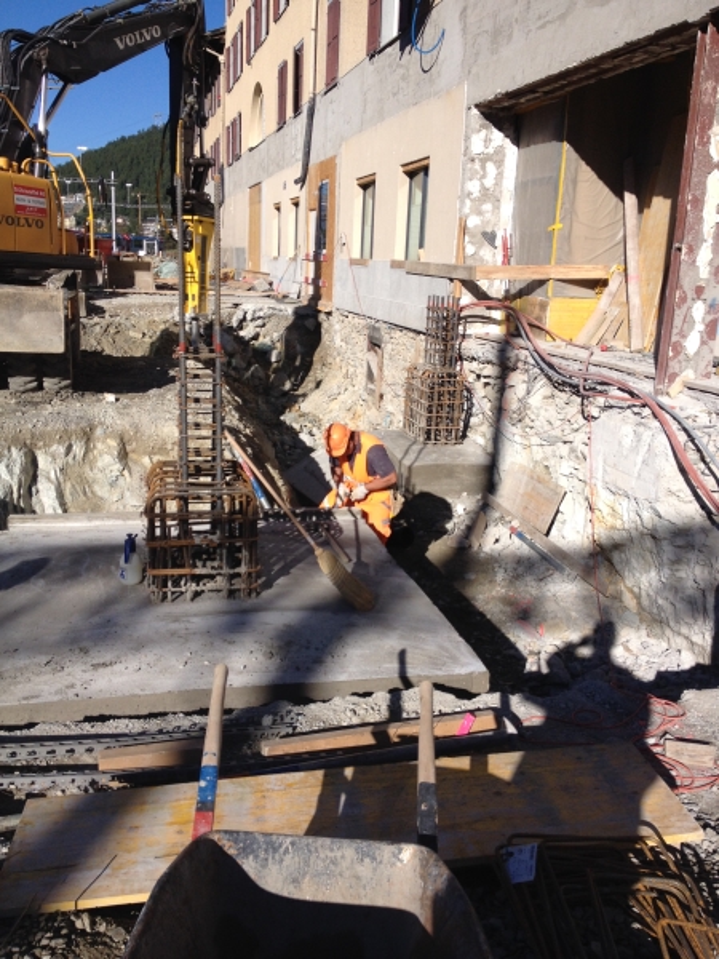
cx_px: 360
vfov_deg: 52.6
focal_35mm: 35
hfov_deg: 40.7
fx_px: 969
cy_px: 480
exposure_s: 1/2208
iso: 50
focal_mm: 4.28
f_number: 2.4
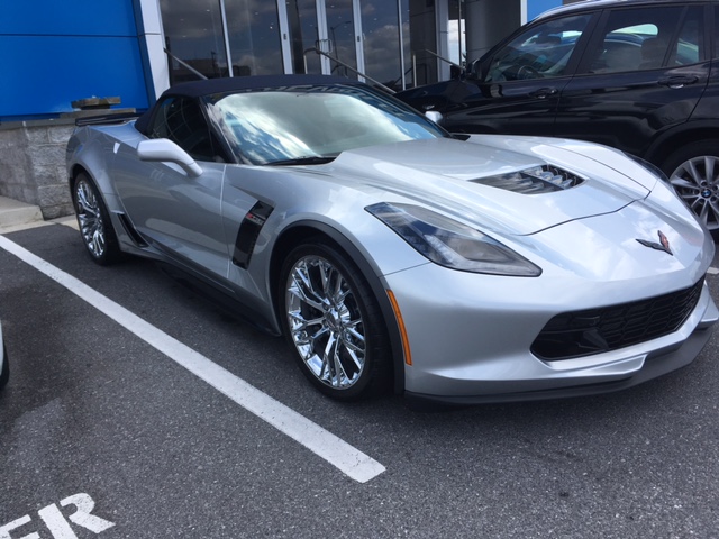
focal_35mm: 29
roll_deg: +4.3
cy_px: 270
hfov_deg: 61.7
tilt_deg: -13.2
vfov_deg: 48.2
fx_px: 602
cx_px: 360
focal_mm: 4.15
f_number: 2.2
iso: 25
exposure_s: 1/1304
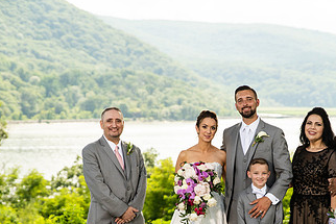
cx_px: 245
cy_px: 170
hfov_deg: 16.2
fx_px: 1176
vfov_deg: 10.9
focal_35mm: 126
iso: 1000
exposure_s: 1/4000
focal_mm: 70
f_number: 2.8
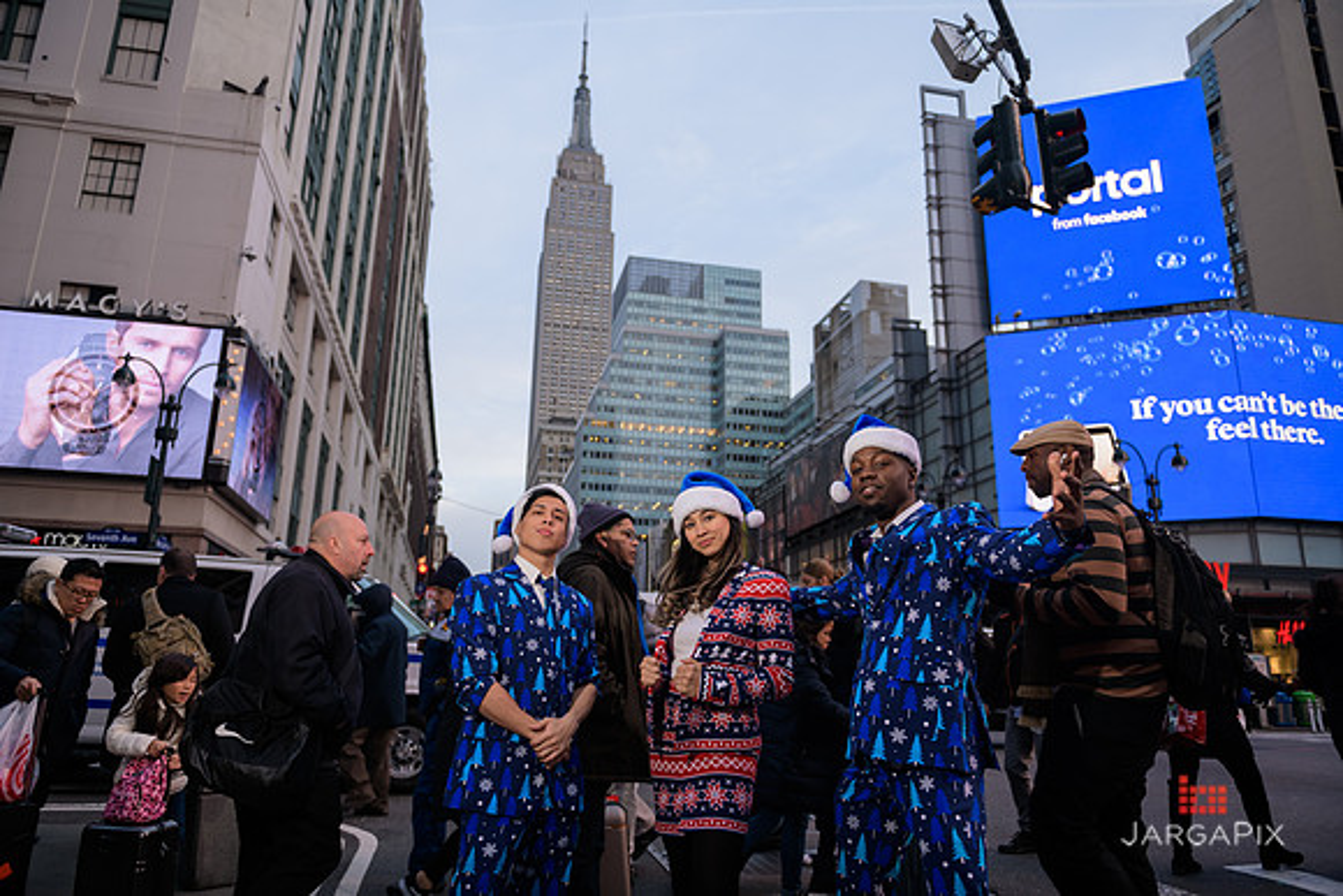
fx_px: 896
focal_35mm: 24
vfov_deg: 53.2
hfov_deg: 73.7
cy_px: 448
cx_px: 672
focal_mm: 24
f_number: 3.2
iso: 200
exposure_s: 1/250
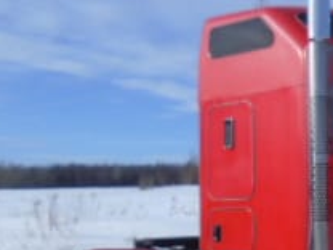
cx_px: 405
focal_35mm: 80
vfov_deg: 18.2
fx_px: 770
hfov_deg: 22.4
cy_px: 205
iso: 100
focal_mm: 4.6
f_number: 8
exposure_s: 1/320
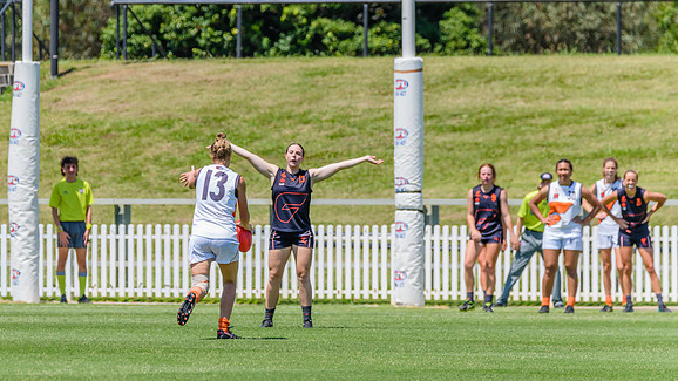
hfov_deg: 4.0
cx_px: 266
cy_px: 164
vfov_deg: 2.3
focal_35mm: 536
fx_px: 9635
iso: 800
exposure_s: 1/2000
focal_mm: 420
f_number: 9
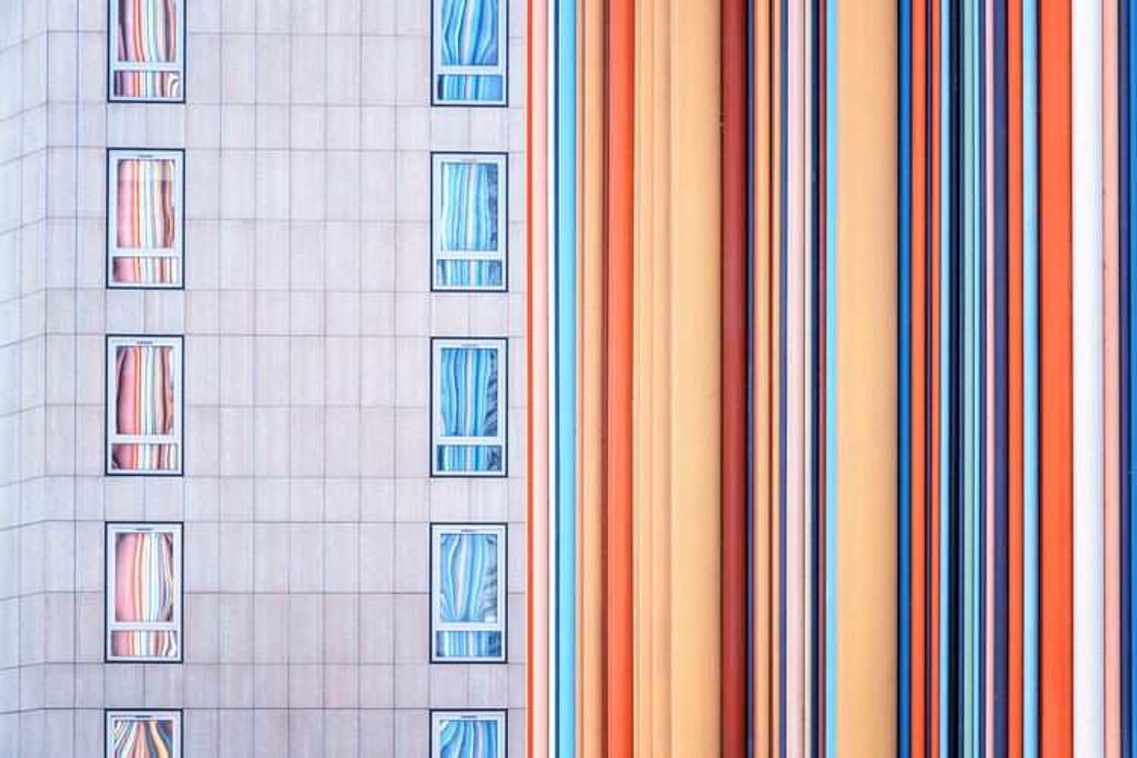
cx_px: 568
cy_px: 379
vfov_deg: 21.9
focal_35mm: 62
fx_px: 1958
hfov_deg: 32.4
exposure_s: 1/125
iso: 64
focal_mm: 62
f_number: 5.6
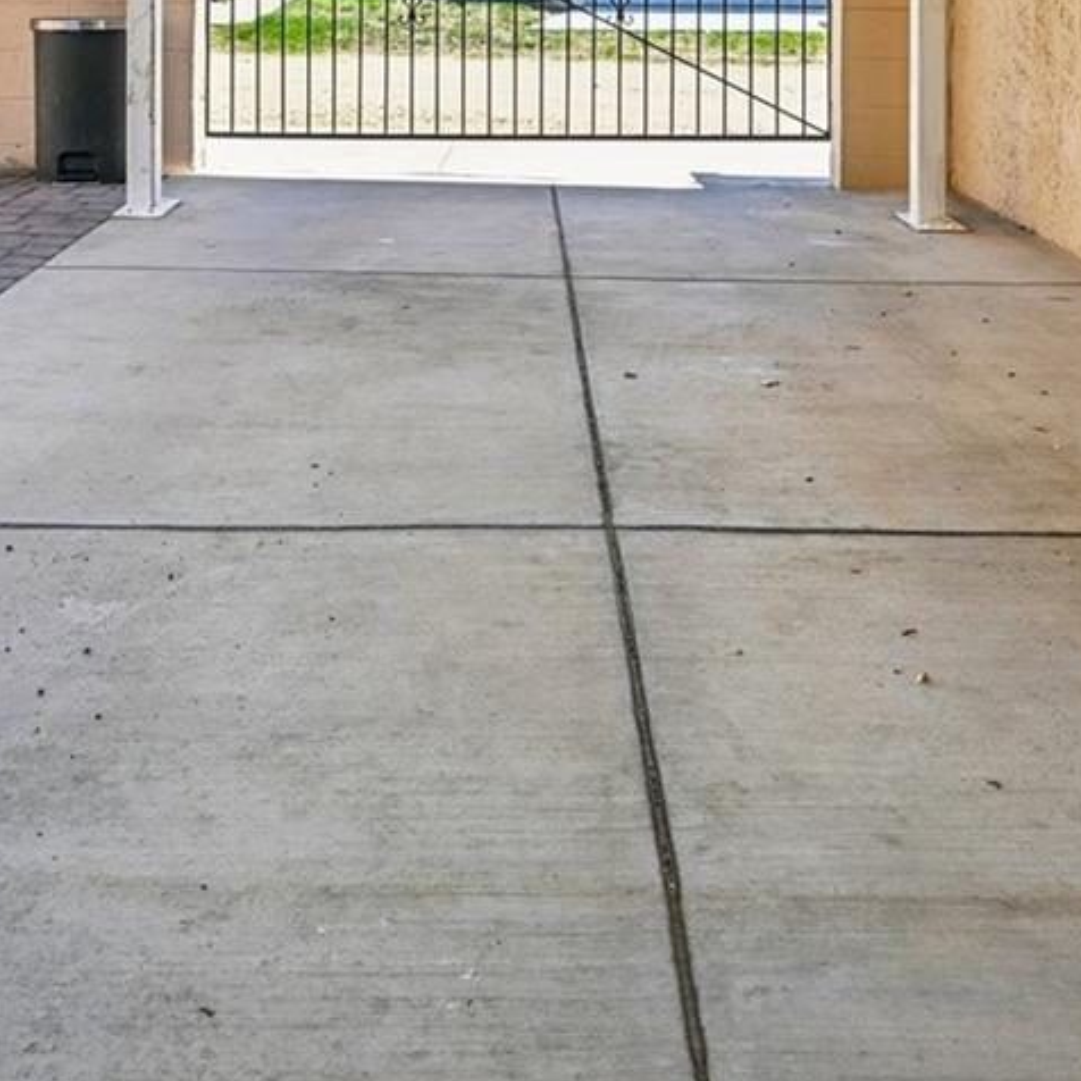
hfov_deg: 41.8
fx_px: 1413
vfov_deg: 35.6
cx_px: 488
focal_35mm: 40
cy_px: -116
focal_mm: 14
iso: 64
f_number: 10
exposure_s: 1/40
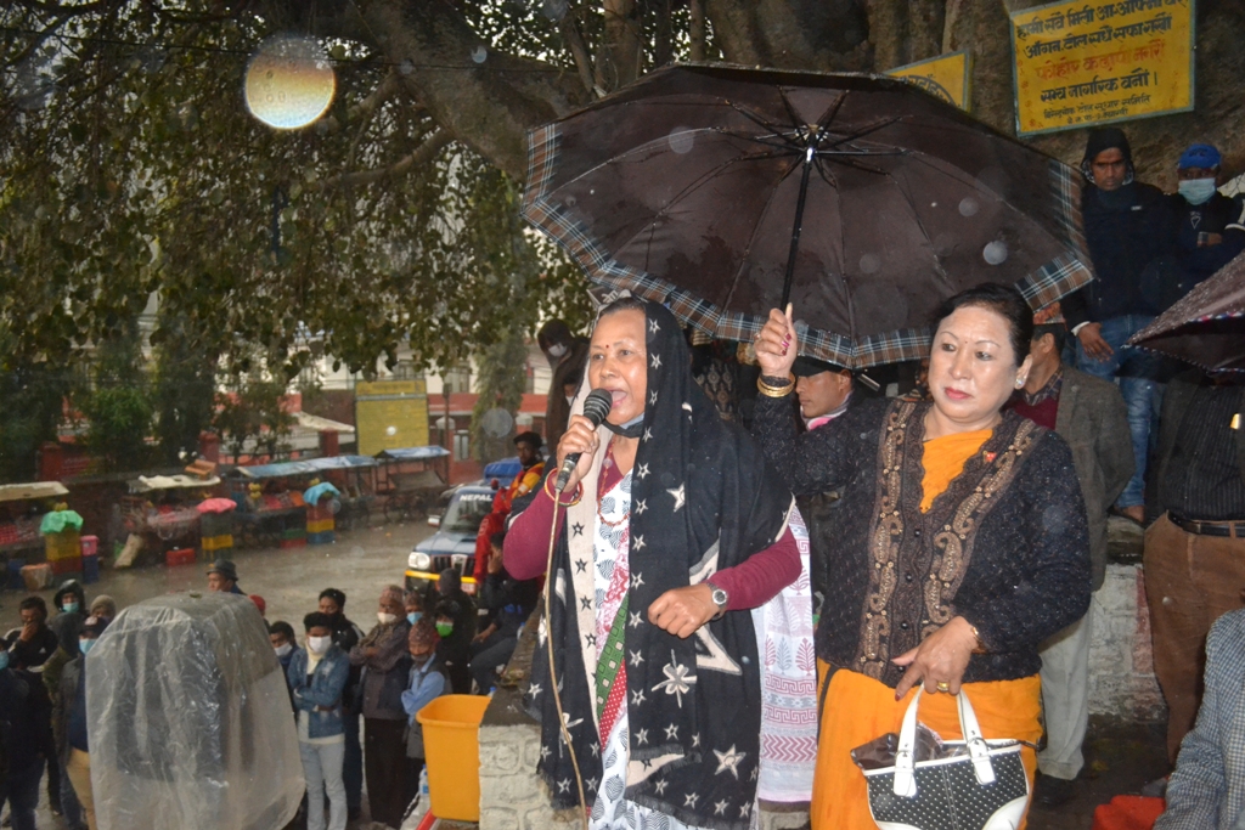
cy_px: 415
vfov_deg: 43.6
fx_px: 1038
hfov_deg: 61.9
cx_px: 622
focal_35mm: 30
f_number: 3.8
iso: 3200
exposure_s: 1/60
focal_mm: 20
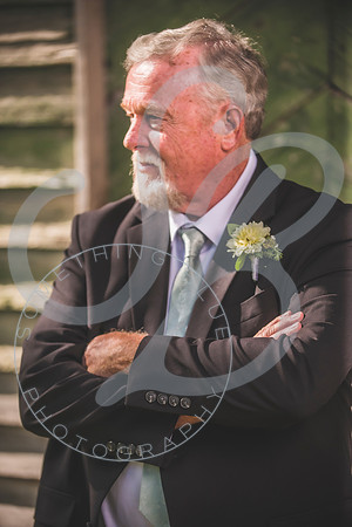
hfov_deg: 12.5
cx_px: 176
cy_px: 264
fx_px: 1613
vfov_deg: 18.6
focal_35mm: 110
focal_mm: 110
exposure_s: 1/2000
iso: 320
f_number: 2.8
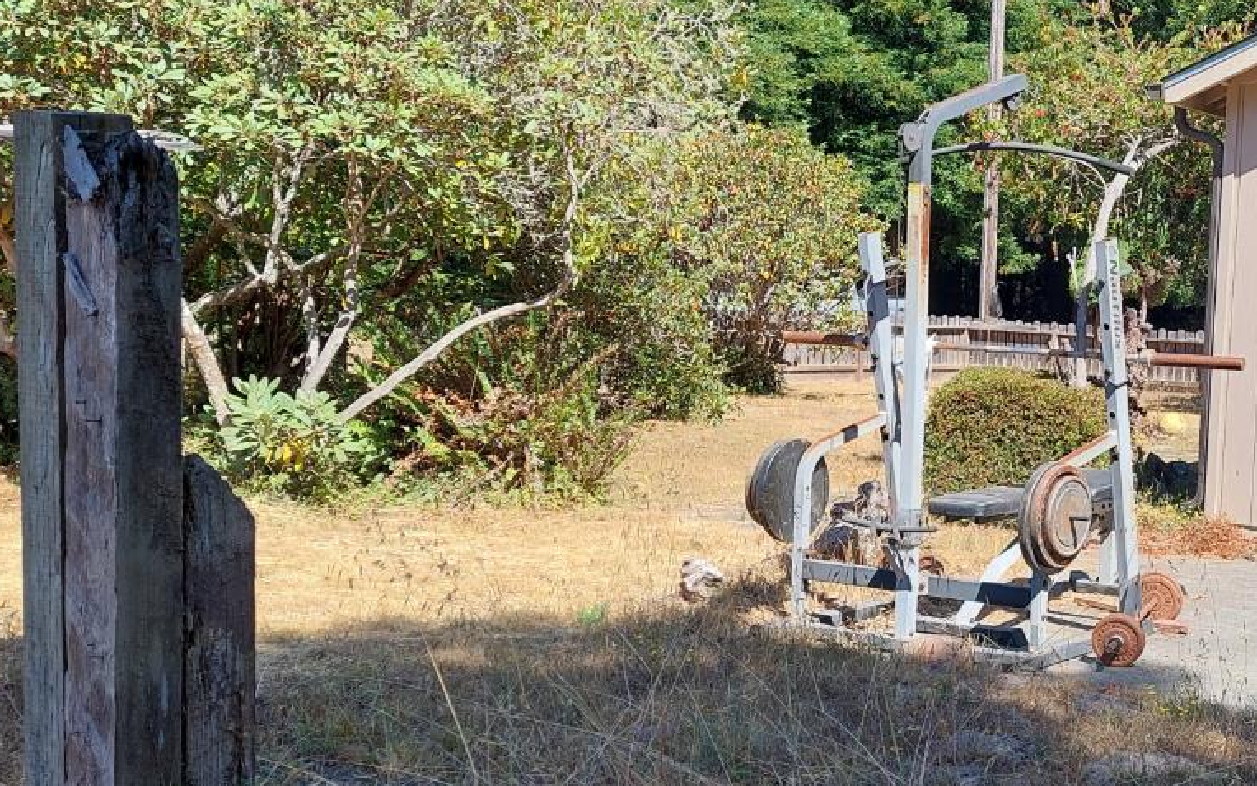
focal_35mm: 50
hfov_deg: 37.6
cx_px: 1138
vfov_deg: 25.8
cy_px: 421
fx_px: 1713
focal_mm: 5.23
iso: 40
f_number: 1.8
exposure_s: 1/593
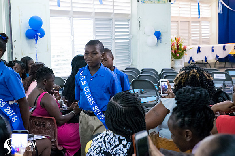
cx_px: 118
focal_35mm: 70
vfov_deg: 19.5
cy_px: 78
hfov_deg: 28.8
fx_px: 457
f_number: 6.3
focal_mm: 70
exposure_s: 1/200
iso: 20000
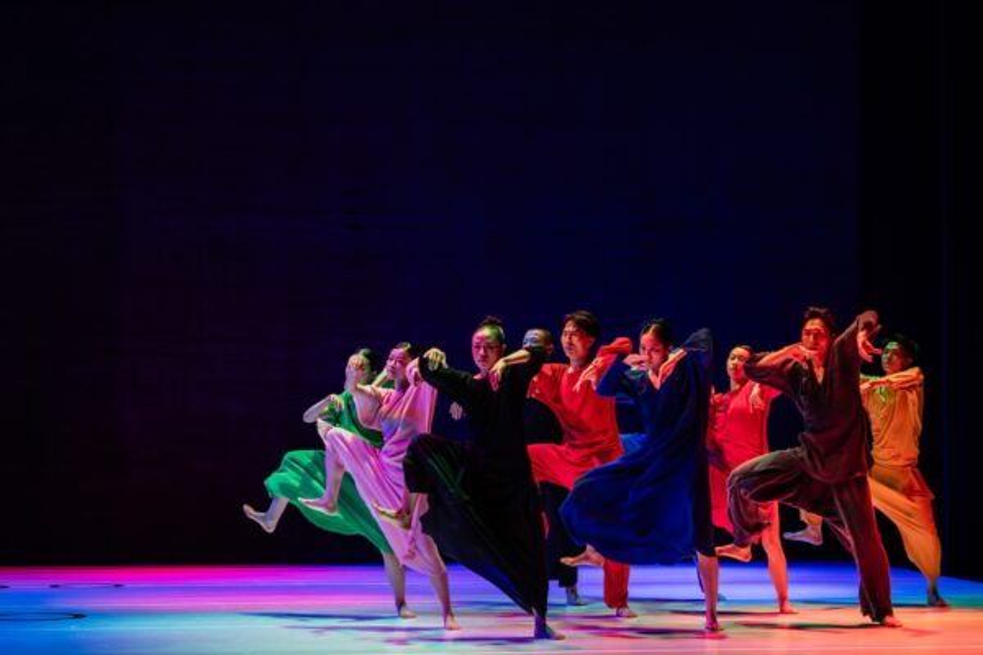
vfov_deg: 11.7
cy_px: 308
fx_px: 3189
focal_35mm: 117
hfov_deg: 17.5
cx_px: 539
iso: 1250
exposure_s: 1/500
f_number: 2.8
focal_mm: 106
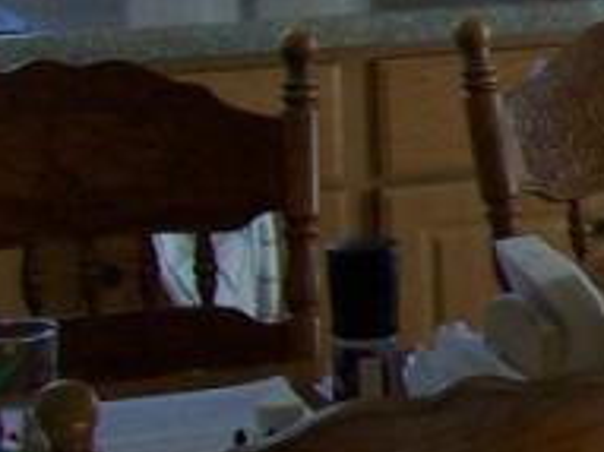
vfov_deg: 7.6
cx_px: 1433
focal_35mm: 193
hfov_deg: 9.2
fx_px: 3365
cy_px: -104
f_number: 2.7
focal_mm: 6
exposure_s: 1/117
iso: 80
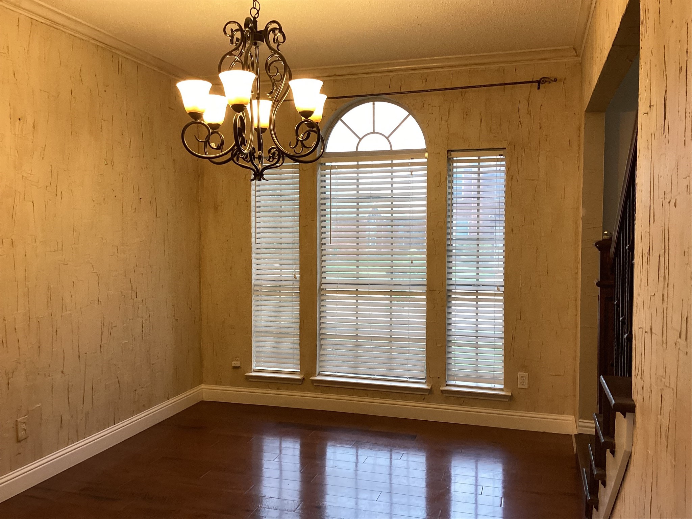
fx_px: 620
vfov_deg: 45.4
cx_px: 346
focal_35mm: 31
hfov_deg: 58.4
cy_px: 260
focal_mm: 3.3
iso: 160
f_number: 2.4
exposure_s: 1/60
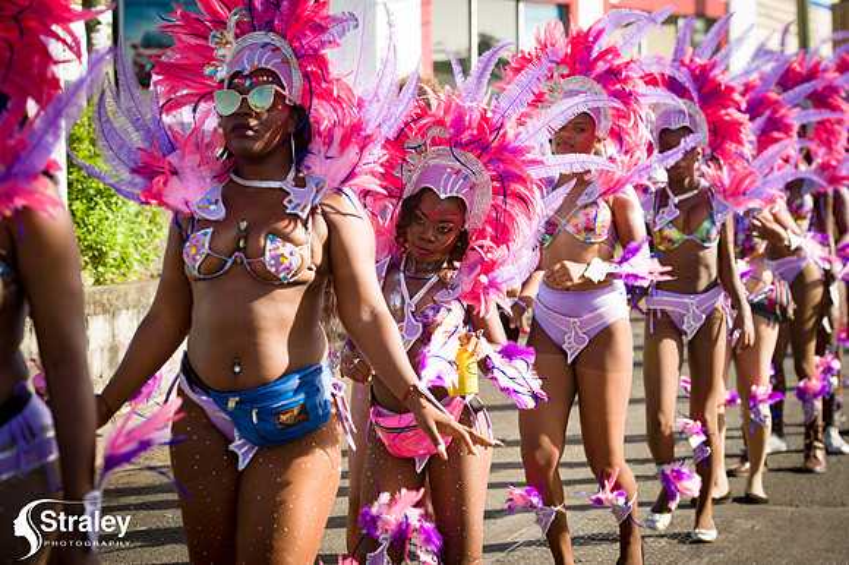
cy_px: 282
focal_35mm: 90
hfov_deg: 22.6
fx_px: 2121
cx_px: 424
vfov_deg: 15.2
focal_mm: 90
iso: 100
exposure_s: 1/200
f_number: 5.6
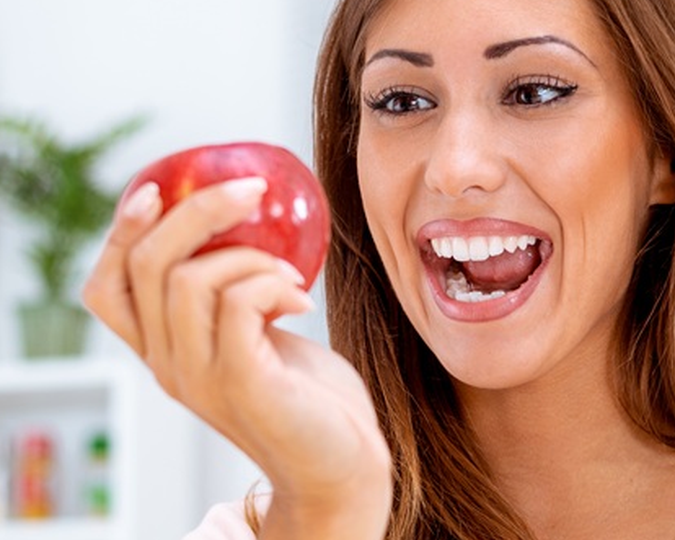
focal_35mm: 136
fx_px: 2716
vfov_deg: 11.3
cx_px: 541
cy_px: 446
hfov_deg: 14.1
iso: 100
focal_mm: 50
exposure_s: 1/125
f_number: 2.8
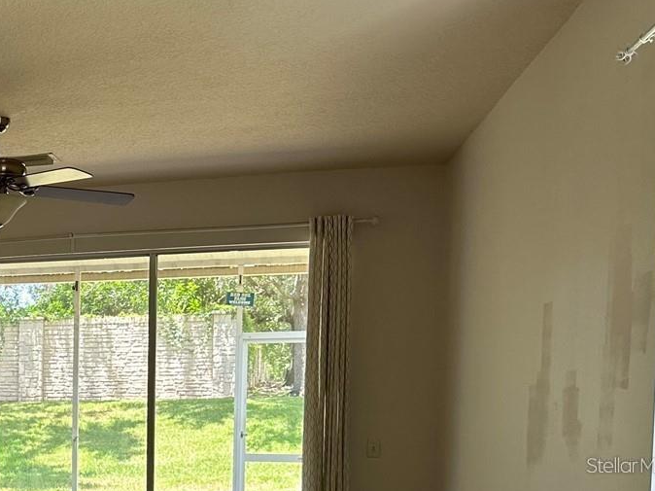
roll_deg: +0.5
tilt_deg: -5.1
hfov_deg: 29.7
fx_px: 1078
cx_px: -99
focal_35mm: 57
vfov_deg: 24.7
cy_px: 465
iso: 100
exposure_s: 1/155
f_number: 1.78
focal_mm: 6.86
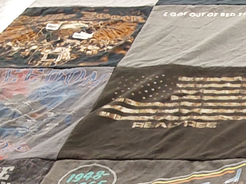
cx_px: 324
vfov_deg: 16.7
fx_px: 597
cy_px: 229
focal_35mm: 84
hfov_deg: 21.0
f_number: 1.9
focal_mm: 2.91
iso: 320
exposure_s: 1/60
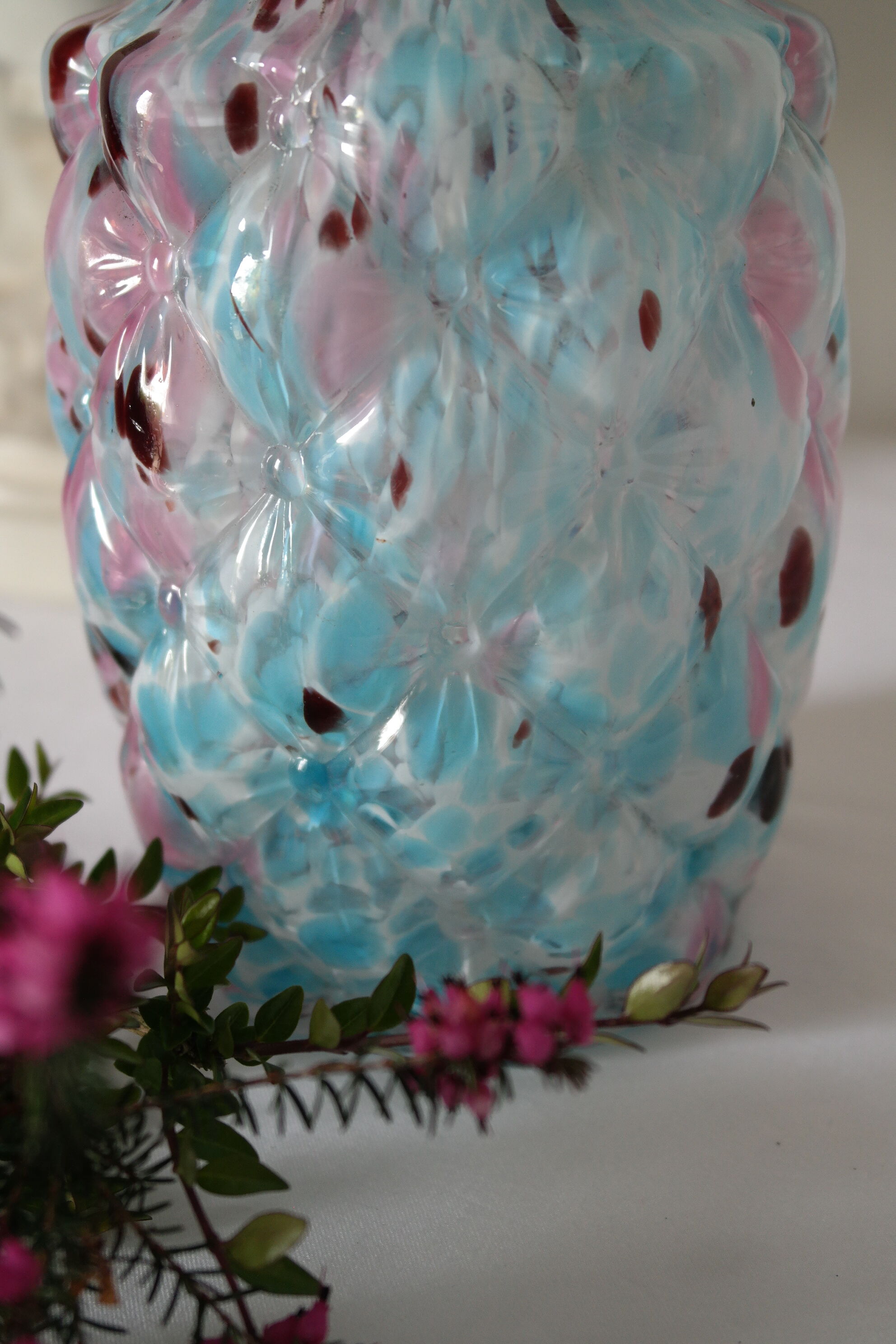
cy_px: 672
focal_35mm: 58
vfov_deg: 34.5
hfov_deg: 23.4
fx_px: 2165
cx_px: 448
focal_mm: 38
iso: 800
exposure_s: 1/60
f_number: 5
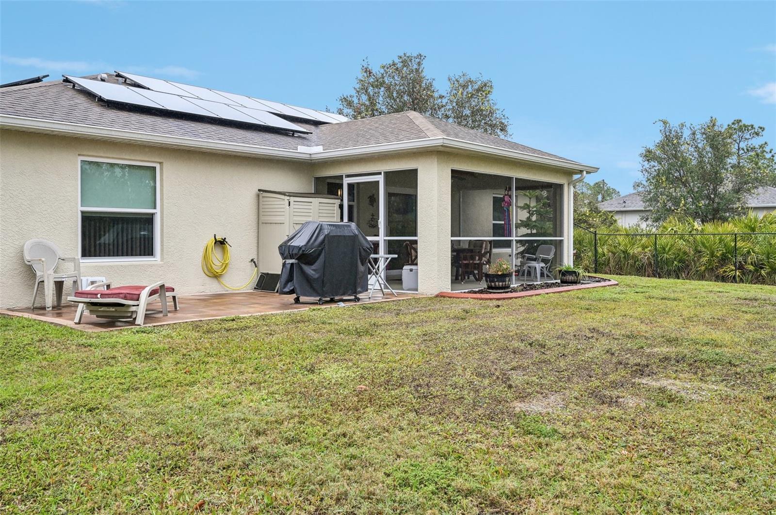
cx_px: 388
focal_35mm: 30
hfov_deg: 62.0
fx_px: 646
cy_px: 258
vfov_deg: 43.5
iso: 400
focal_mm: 30
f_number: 8
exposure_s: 1/500
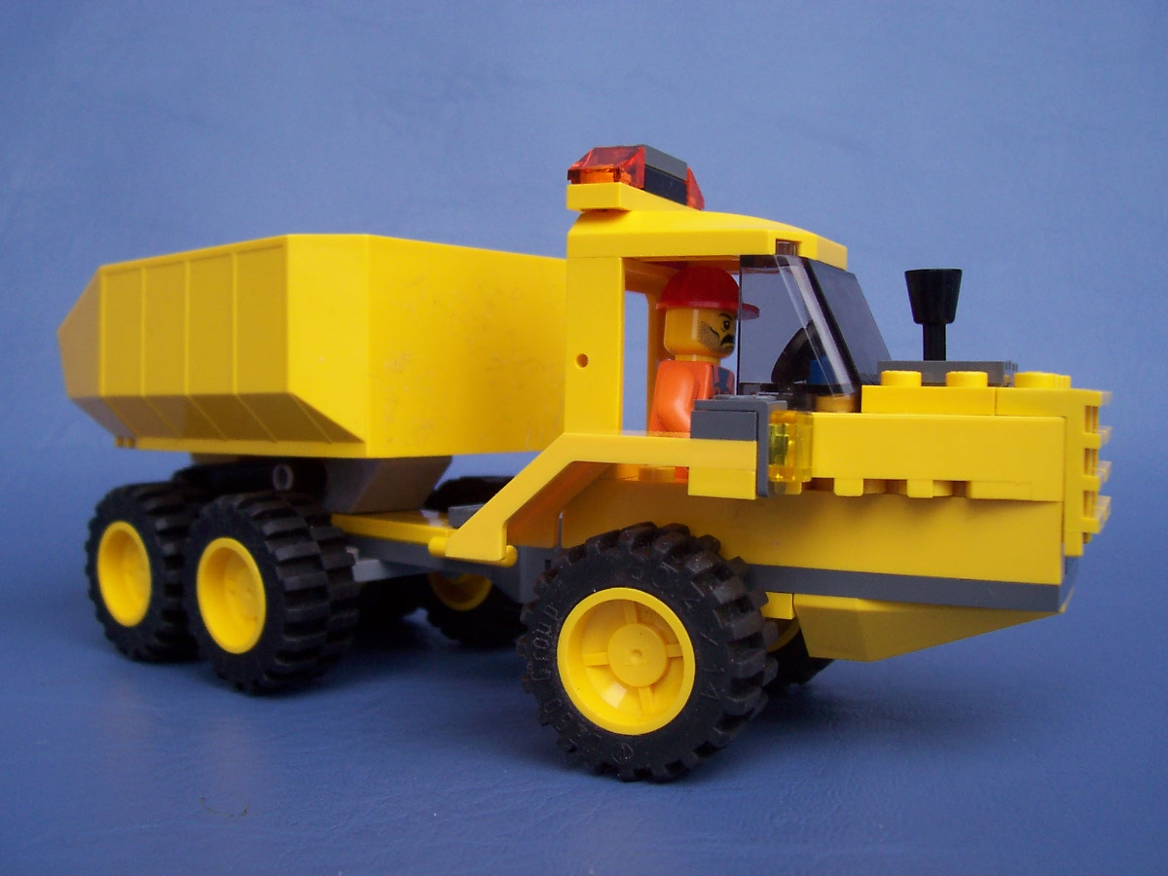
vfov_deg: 38.7
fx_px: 1248
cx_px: 584
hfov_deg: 50.1
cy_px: 438
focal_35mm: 37
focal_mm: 5.6
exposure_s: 1/180
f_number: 2.8
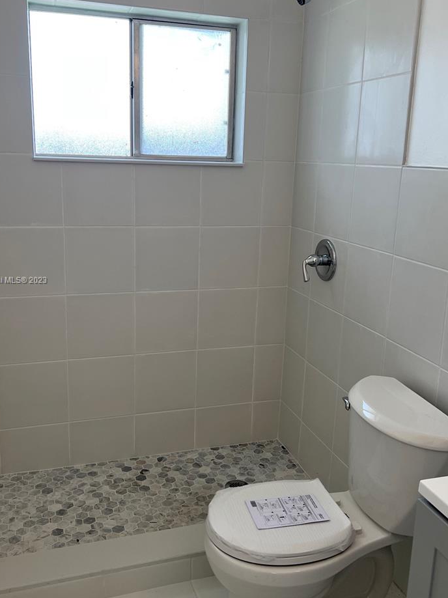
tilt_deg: -11.5
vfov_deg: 53.9
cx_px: 221
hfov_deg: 41.8
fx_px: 587
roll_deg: -1.6
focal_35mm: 34
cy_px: 281
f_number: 1.5
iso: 40
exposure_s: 1/258
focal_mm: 5.7
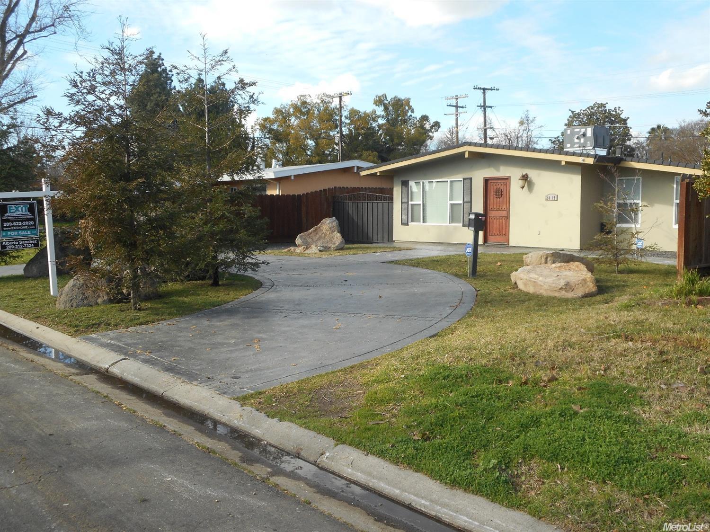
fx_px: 697
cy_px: 266
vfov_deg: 41.8
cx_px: 355
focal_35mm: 34
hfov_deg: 54.0
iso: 80
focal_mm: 6
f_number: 4.2
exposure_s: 1/200
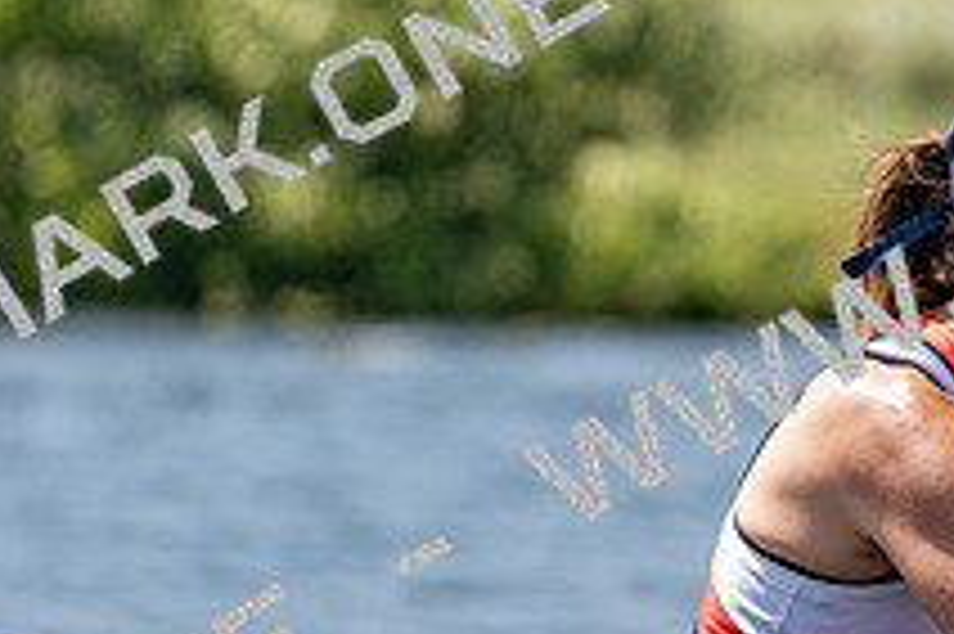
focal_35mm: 943
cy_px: 533
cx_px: 1080
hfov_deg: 2.2
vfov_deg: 1.5
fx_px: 24969
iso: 400
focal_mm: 344
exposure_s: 1/2000
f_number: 6.3
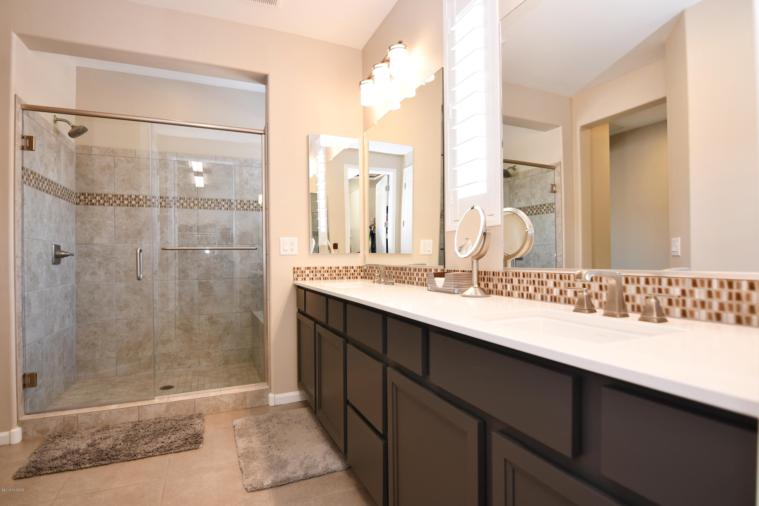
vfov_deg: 67.4
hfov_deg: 90.0
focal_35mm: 18
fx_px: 379
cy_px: 253
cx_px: 380
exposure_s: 1/60
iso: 280
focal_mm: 12
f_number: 4
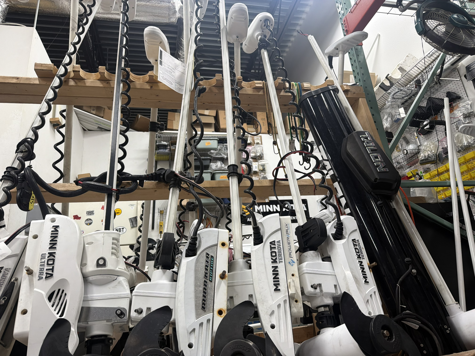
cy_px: 178
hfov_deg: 71.6
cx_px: 238
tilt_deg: +19.4
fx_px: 329
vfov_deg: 56.8
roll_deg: +5.2
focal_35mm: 24
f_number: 1.78
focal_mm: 6.76
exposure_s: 1/60
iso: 125
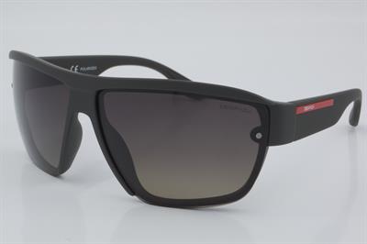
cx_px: 184
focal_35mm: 82
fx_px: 840
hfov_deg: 24.6
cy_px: 122
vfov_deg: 16.5
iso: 100
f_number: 32
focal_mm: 55
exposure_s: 1/4
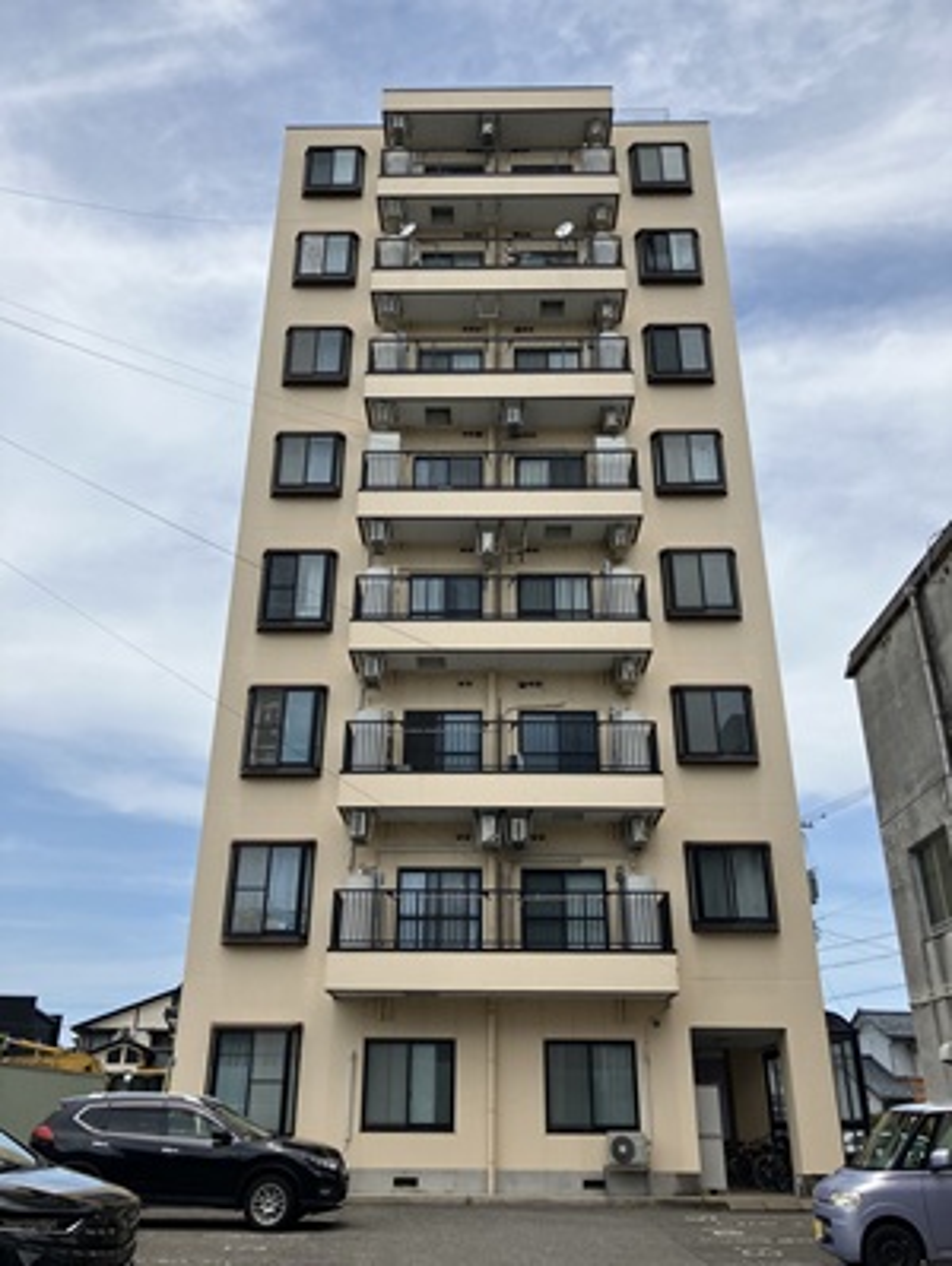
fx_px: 1025
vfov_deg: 63.4
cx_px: 476
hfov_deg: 49.8
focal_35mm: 28
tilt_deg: +26.5
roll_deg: -0.2
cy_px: 633
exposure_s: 1/2857
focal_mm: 3.99
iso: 32
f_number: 1.8
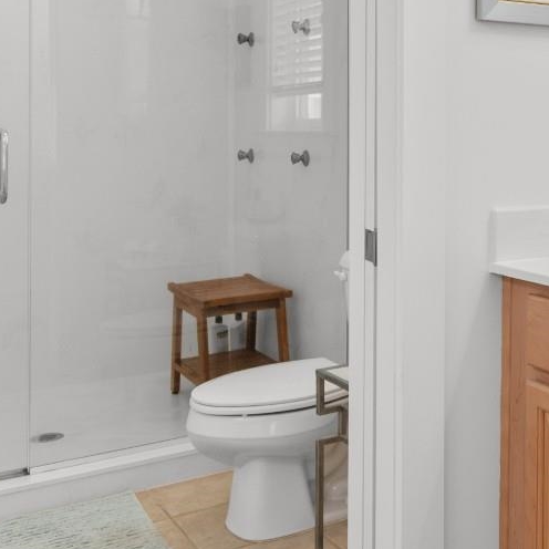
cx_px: 509
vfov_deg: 33.0
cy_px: 107
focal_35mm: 50
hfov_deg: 32.1
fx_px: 897
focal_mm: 12
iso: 100
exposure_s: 1/8
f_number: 4.8
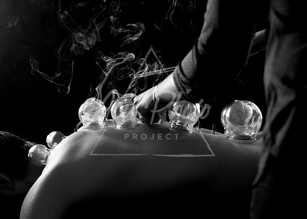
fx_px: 593
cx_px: 144
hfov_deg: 29.0
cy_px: 109
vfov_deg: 20.9
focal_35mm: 68
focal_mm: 50
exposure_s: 1/200
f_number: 3.2
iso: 800
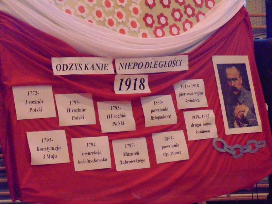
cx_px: 136
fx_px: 935
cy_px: 102
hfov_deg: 16.6
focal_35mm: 119
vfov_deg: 12.5
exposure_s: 1/80
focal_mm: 21.3
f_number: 4.8
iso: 1600
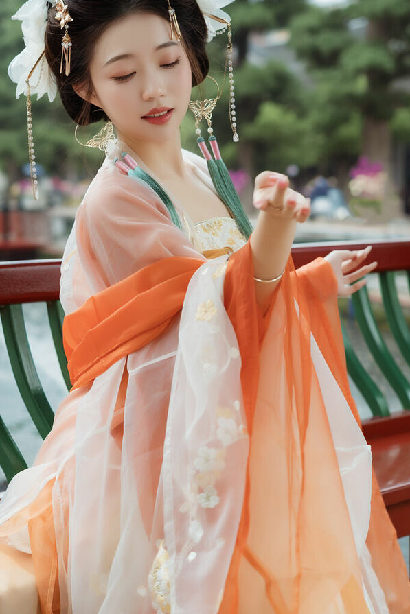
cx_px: 135
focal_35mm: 88
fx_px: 1503
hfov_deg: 15.5
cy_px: 305
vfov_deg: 23.1
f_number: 2.8
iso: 500
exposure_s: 1/125
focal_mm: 50
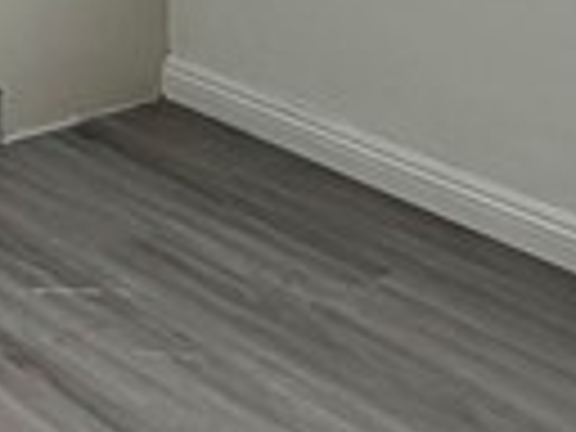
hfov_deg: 17.5
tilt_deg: -7.7
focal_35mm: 112
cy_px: -274
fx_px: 1864
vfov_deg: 12.4
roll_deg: +0.4
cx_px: 166
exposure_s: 1/121
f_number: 2.2
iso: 64
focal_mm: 2.22
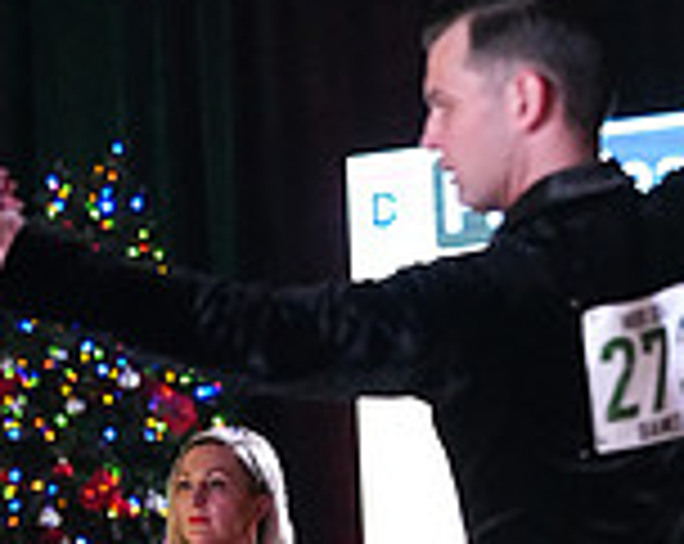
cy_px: 805
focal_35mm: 485
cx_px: 38
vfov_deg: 3.2
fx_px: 9799
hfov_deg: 4.0
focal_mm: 135
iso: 10000
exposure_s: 1/400
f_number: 5
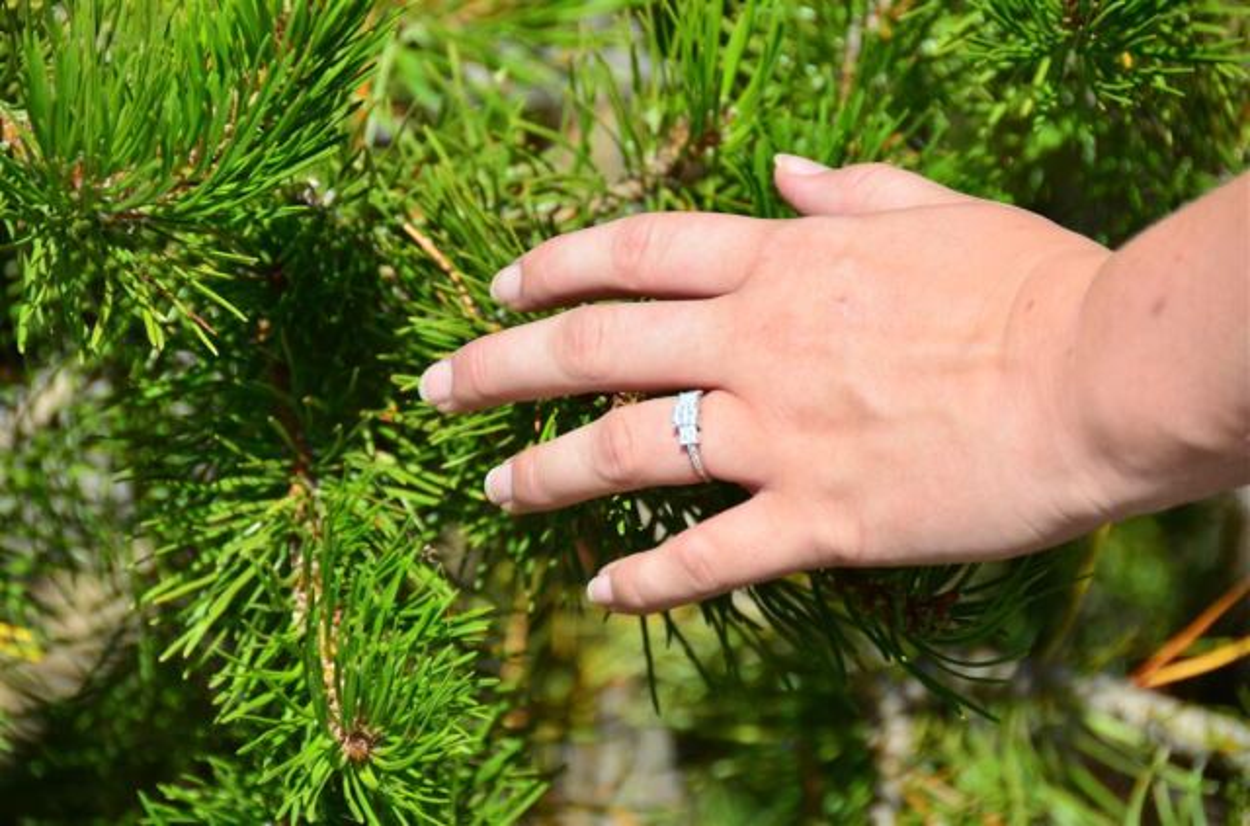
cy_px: 413
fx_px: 10388
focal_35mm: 300
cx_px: 625
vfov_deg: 4.6
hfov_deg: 6.9
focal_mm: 200
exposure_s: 1/1000
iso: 200
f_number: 5.6
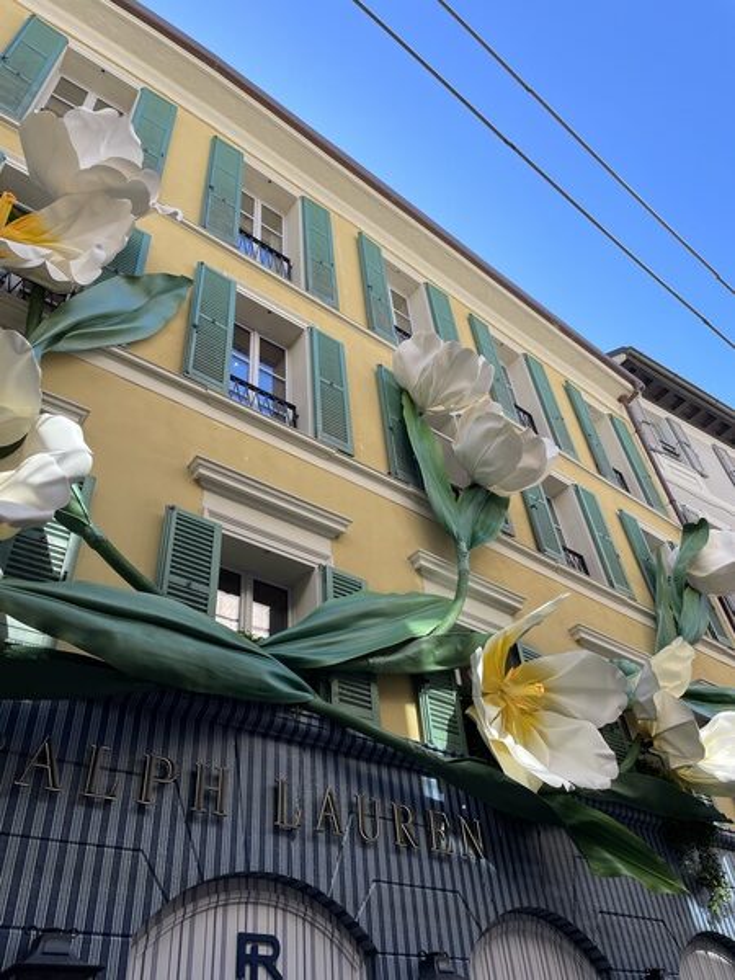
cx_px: 368
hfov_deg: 53.1
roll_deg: +6.7
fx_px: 736
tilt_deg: +44.2
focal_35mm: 26
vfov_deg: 67.3
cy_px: 490
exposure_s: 1/626
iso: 32
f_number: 1.6
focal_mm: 4.2
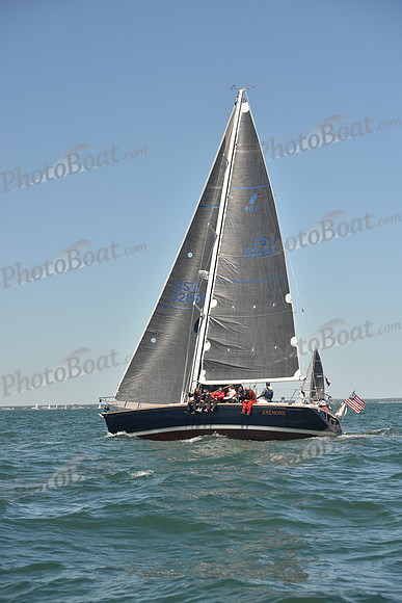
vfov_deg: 28.8
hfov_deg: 19.5
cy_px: 302
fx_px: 1172
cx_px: 201
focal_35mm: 70
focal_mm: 70
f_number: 5.6
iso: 250
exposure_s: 1/800
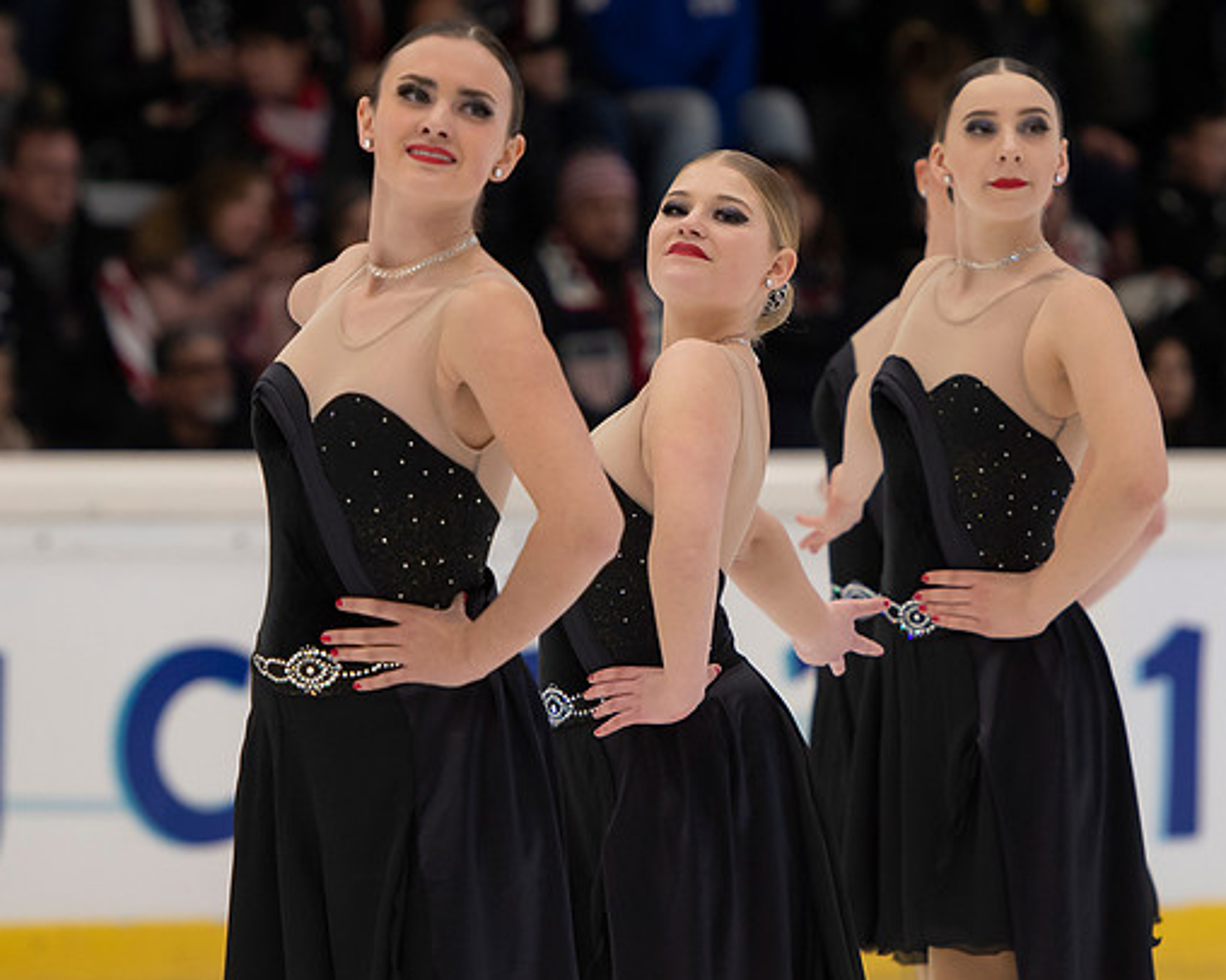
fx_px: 14835
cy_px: 328
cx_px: 748
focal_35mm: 409
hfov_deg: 4.7
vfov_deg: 3.8
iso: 800
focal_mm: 165
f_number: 3.5
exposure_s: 1/250
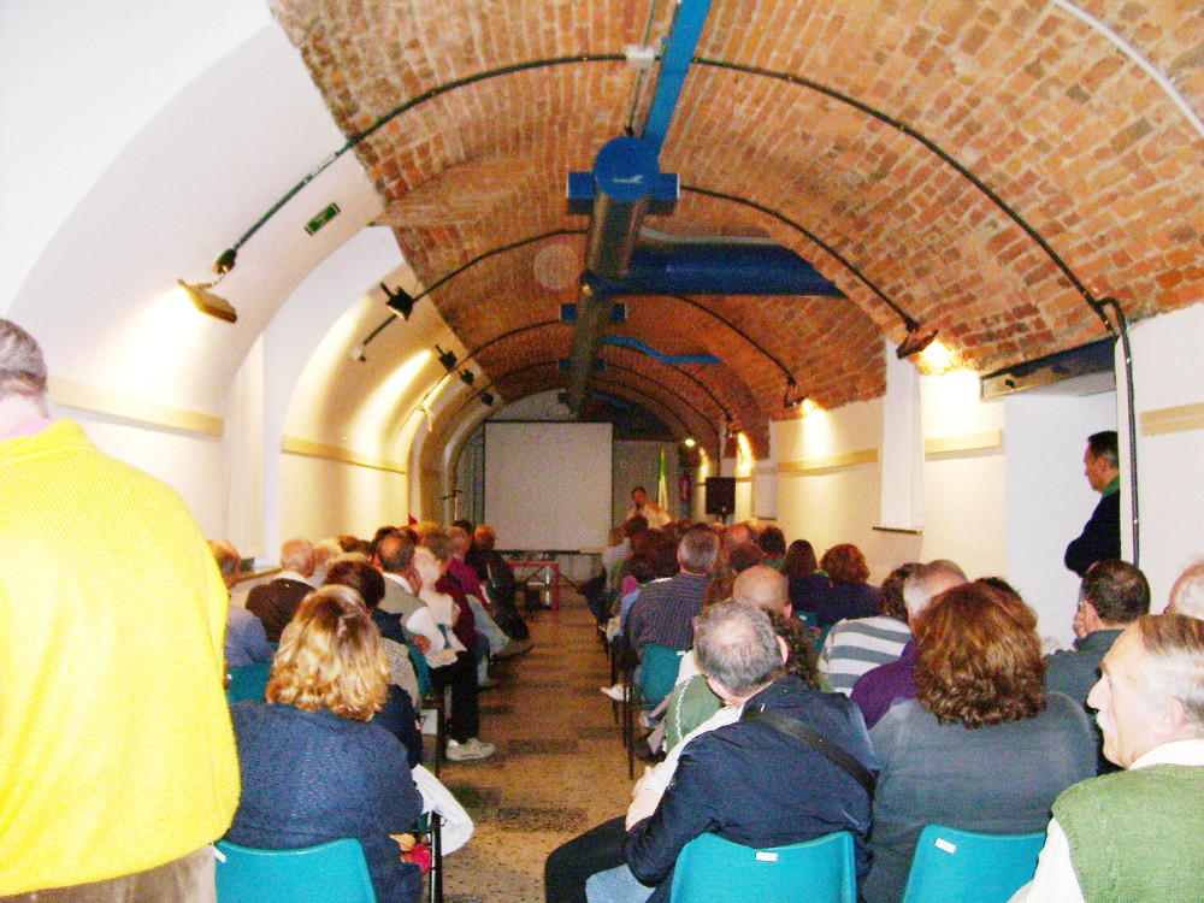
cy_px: 452
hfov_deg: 54.0
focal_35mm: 34
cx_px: 602
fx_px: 1183
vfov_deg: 41.8
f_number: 2.7
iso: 80
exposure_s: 1/60
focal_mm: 5.6
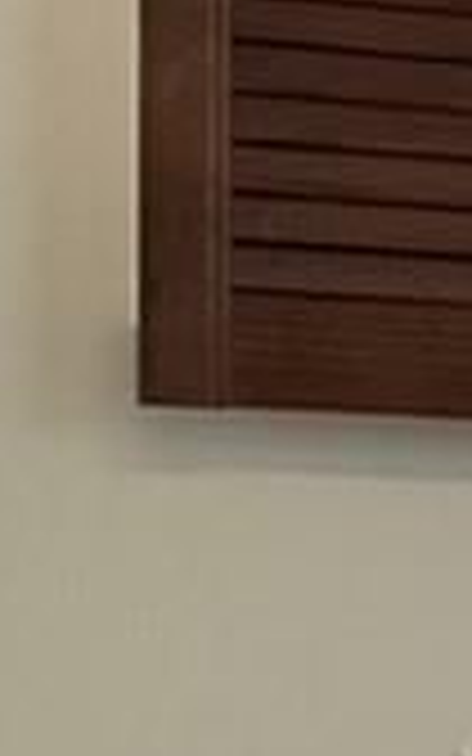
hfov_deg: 3.9
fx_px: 5001
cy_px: 927
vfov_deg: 8.5
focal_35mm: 243
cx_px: 3291
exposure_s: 1/172
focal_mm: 6.76
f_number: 1.78
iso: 80
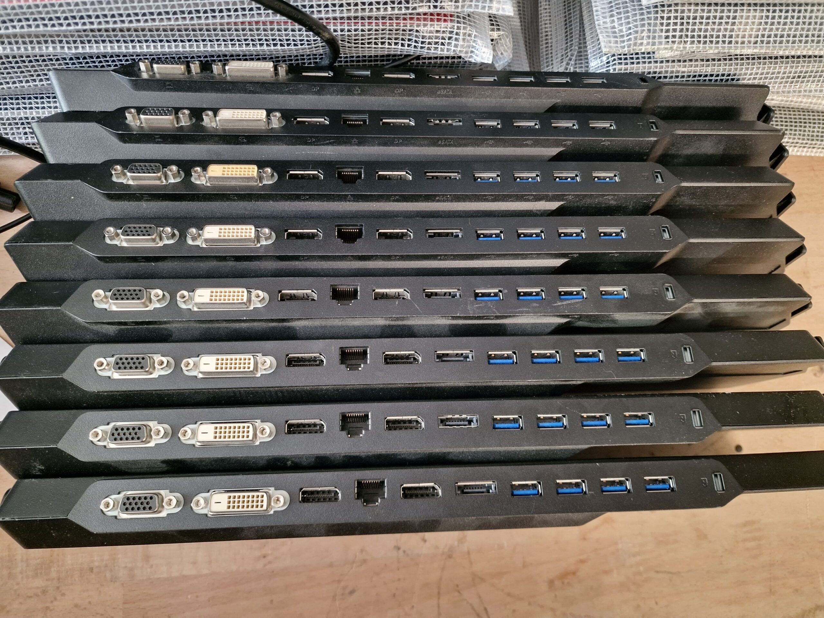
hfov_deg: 73.9
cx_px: 412
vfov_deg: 58.9
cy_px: 309
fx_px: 547
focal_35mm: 23
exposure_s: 1/33
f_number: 1.8
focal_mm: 6.4
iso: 500
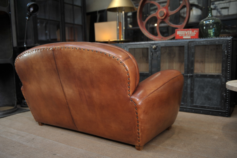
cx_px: 118
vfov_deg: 38.8
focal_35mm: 34
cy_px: 79
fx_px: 224
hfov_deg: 55.8
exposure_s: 1/50
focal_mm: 34
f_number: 3.2
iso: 320
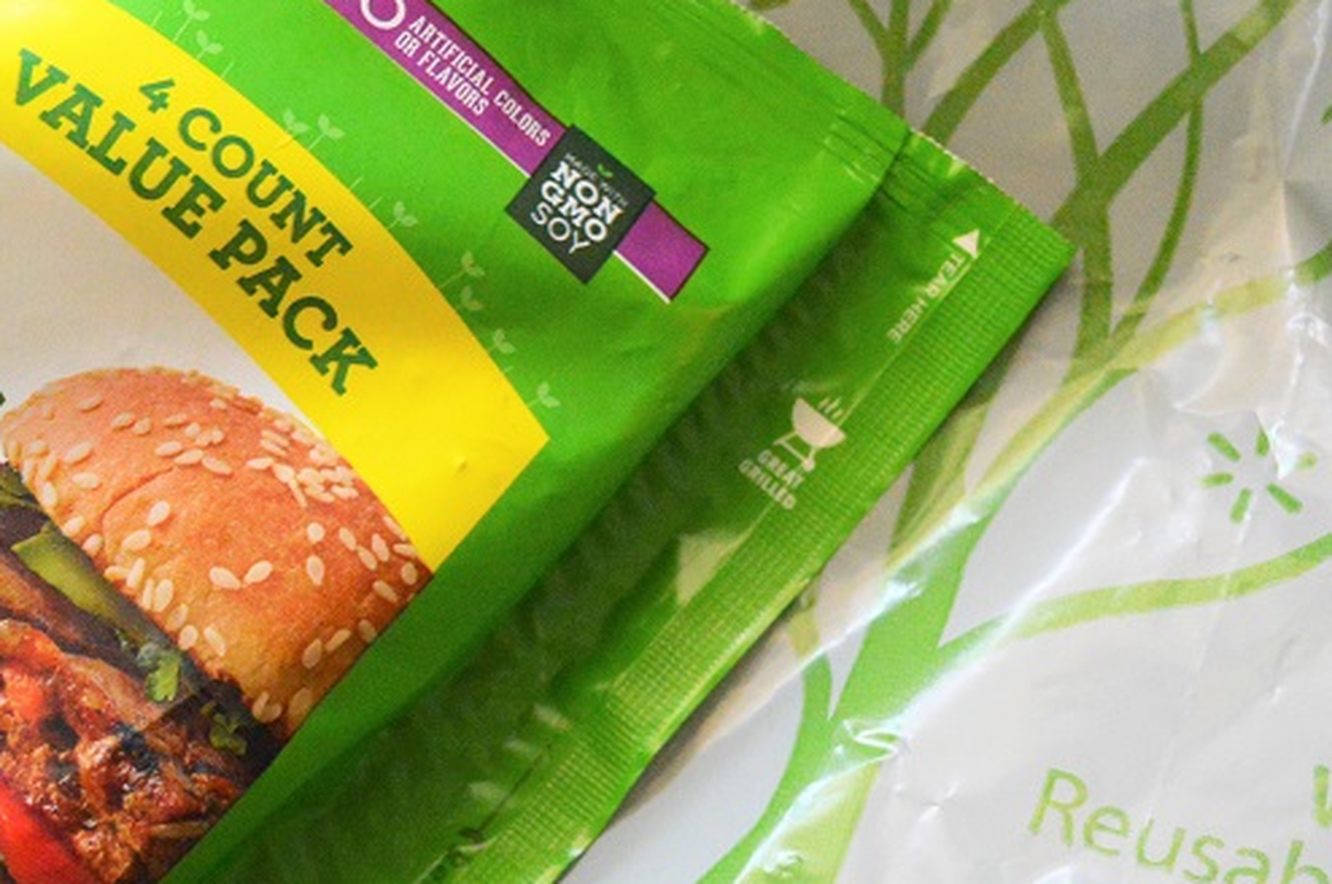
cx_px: 539
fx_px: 2624
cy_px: 571
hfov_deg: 28.4
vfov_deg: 19.1
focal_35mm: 71
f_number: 4.2
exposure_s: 1/250
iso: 3200
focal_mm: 26
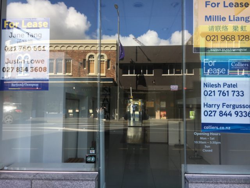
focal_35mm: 29
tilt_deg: +2.8
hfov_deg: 61.7
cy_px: 94
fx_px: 209
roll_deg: -0.3
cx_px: 125
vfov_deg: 48.2
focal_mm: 4.15
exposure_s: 1/180
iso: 25
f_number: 2.2
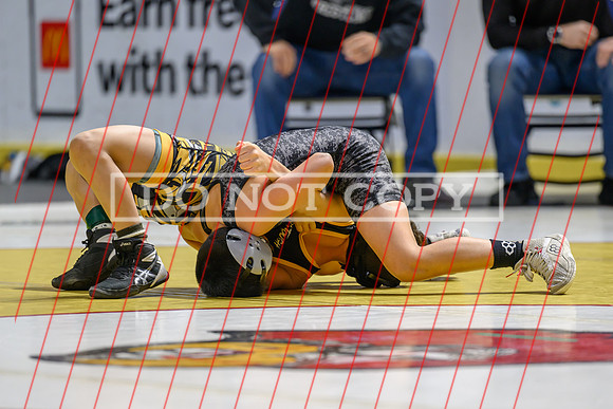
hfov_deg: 7.7
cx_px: 323
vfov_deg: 5.2
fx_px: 4529
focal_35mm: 266
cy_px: 254
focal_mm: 200
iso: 1600
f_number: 2.8
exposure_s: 1/640
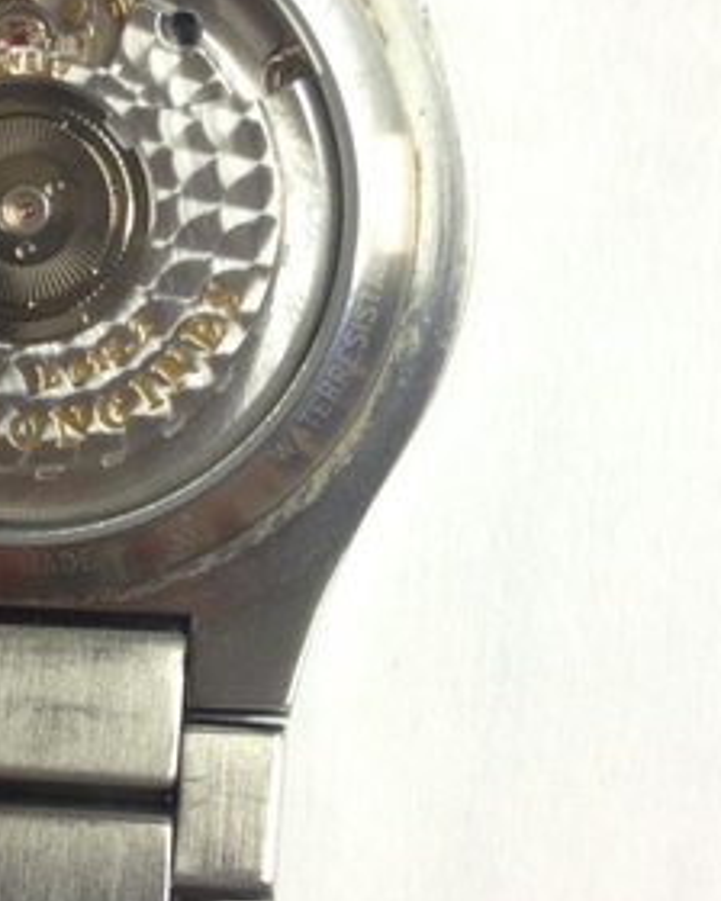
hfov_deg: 19.5
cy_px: 399
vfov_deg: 24.4
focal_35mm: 78
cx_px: 177
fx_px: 2081
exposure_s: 1/20
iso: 80
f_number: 2.4
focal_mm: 4.28
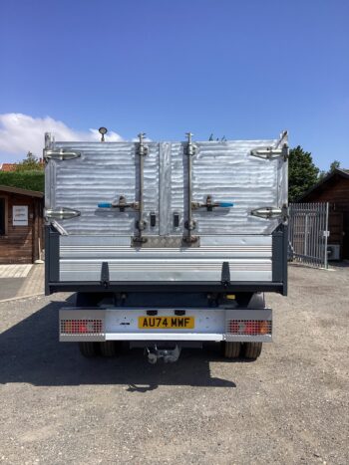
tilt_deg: +0.1
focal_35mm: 31
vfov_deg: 58.4
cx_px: 174
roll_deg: -1.8
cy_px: 232
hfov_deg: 45.4
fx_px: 417
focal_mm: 3.3
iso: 25
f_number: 2.4
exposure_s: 1/1664
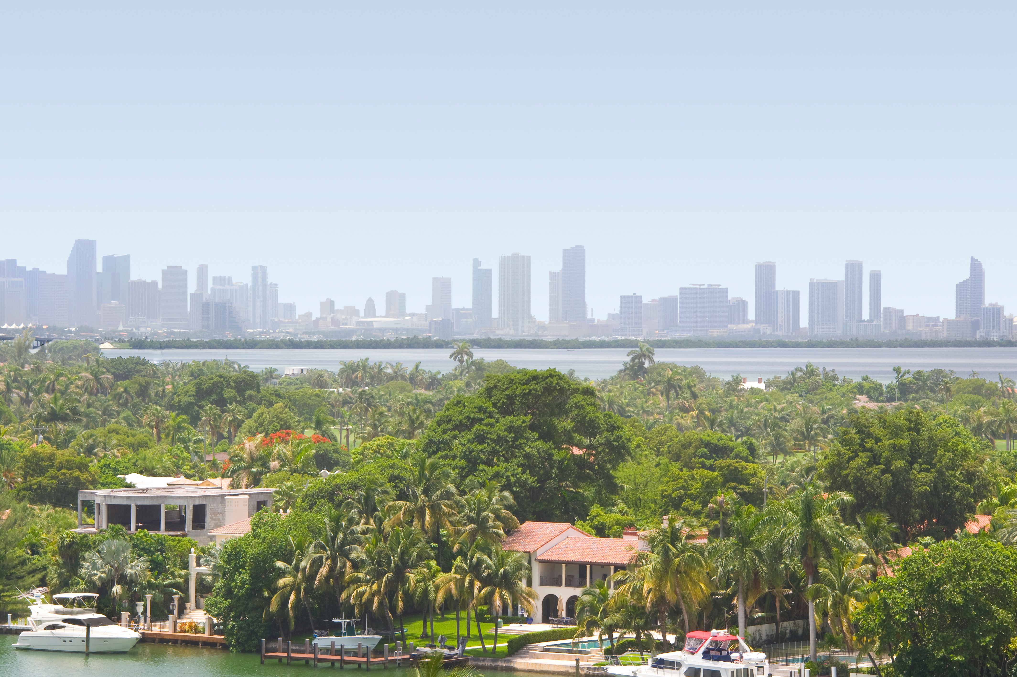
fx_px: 3811
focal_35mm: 135
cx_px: 508
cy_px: 338
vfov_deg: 10.1
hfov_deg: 15.2
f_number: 16
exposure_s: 1/100
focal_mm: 135
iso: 200
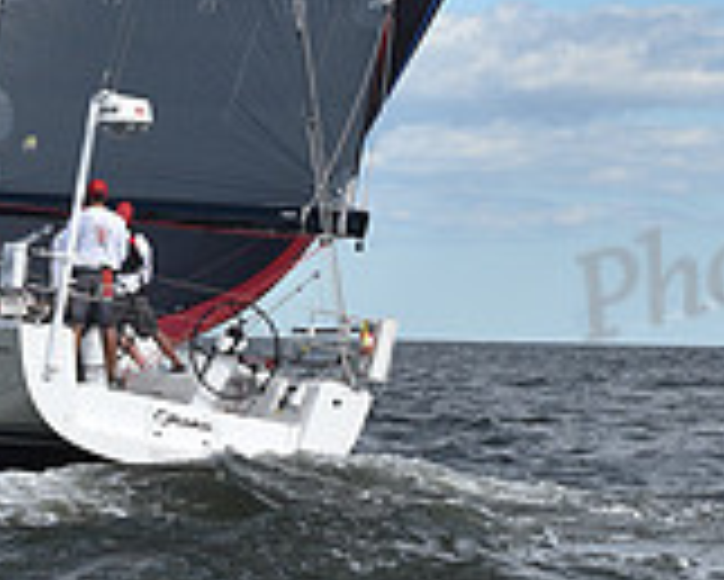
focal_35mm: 237
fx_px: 5081
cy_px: -400
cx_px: 344
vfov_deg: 6.4
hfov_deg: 8.1
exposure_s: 1/1000
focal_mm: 70
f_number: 8
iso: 250
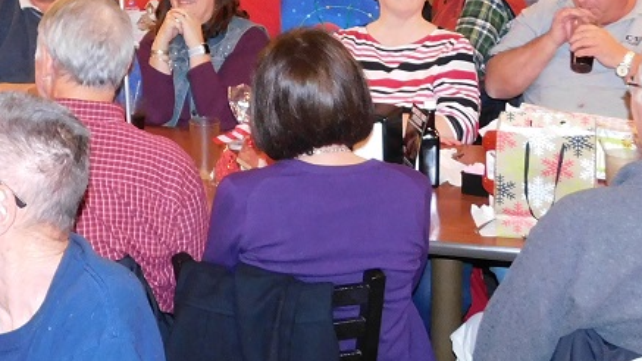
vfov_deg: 17.5
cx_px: 223
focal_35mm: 66
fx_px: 1124
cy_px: -56
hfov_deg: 31.7
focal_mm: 4
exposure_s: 1/30
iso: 280
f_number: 3
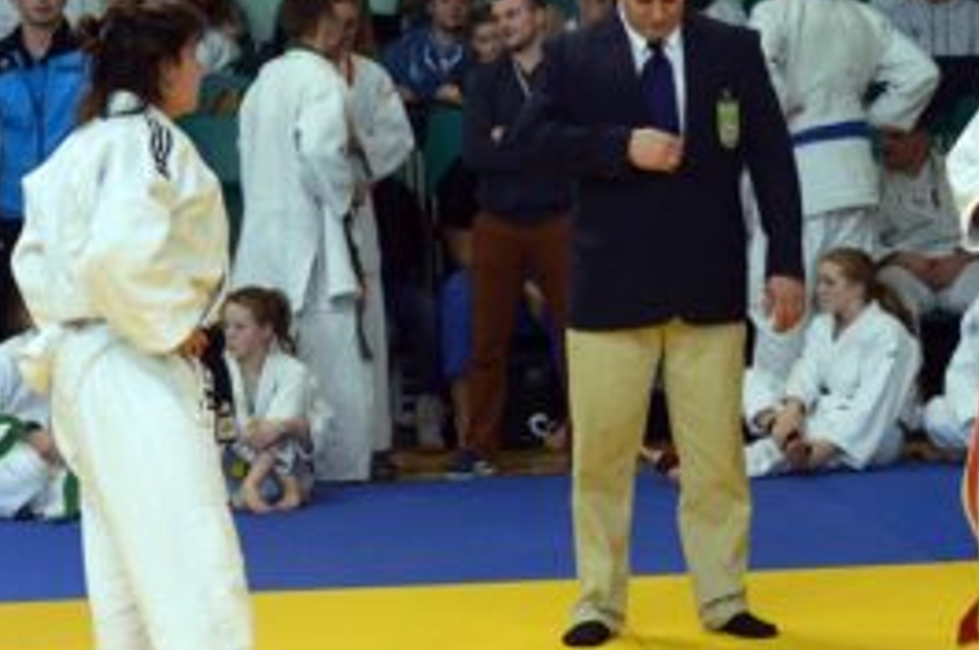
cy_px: 375
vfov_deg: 12.1
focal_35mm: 113
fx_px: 3069
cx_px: 669
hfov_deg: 18.1
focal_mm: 50
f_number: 5
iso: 1000
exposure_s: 1/250
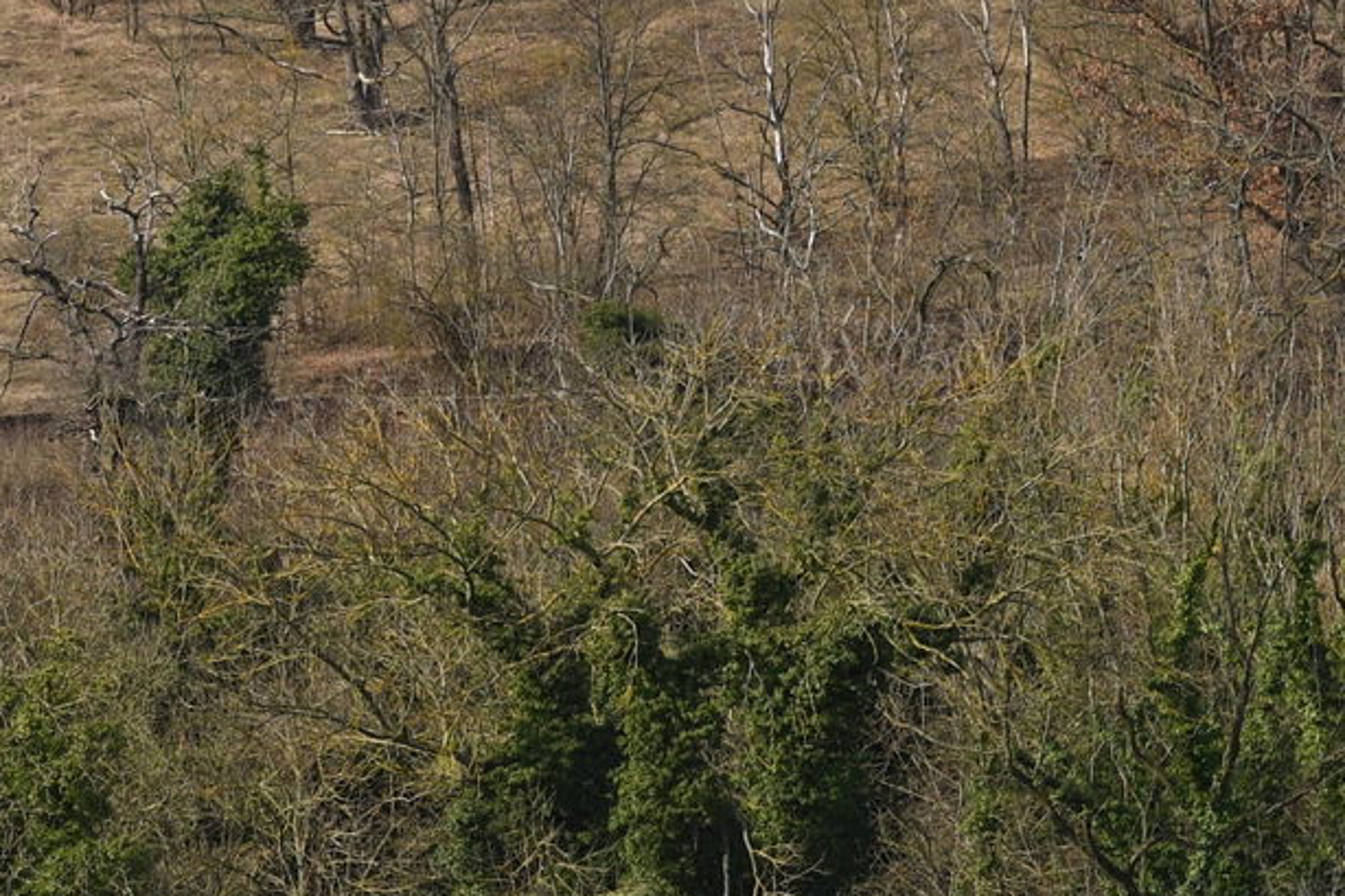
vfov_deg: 4.7
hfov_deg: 7.1
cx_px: 31
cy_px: 259
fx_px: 10869
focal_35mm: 291
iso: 100
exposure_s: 1/125
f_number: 11
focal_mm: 62
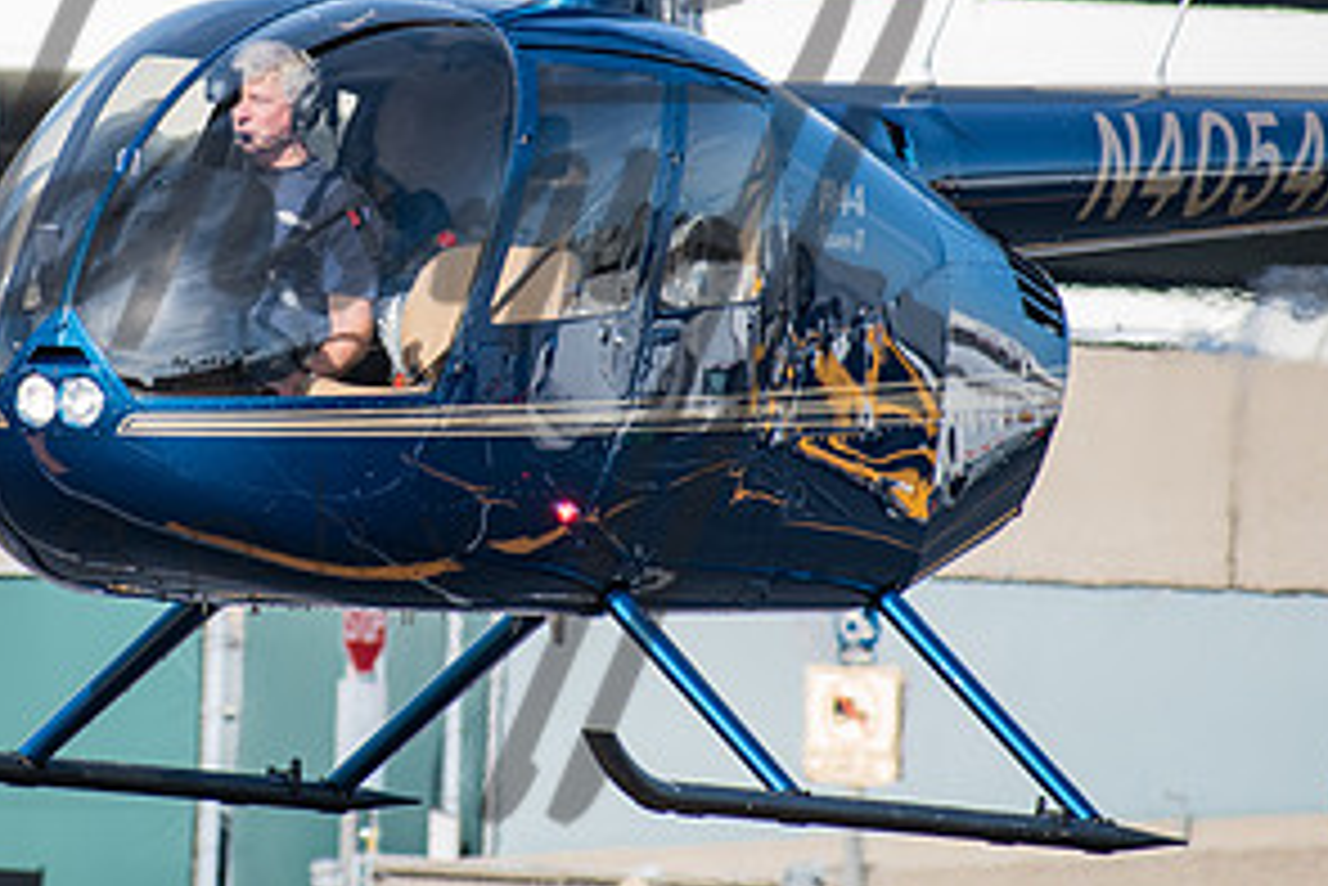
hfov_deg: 3.9
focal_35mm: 530
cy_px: 200
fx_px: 19560
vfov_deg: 2.6
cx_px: 279
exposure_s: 1/400
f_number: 5.3
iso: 100
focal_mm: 180
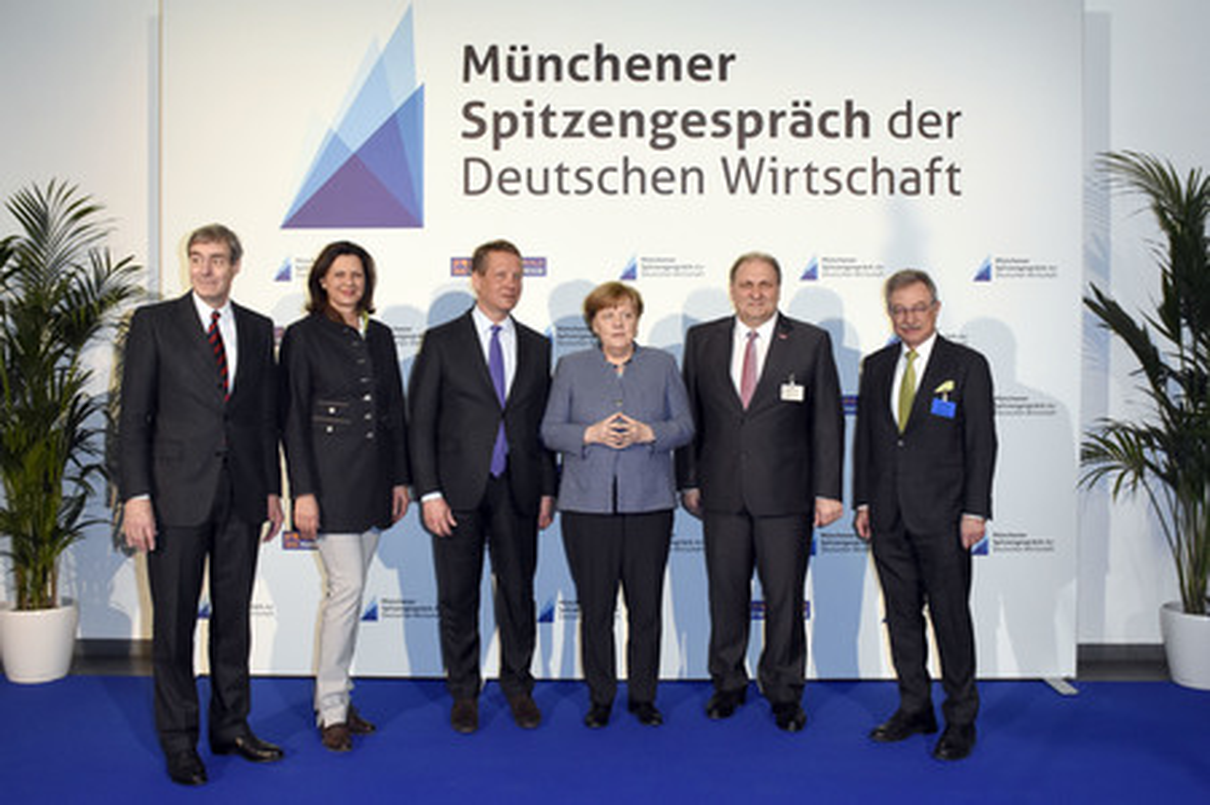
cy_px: 402
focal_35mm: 30
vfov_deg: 43.5
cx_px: 605
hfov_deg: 62.0
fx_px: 1008
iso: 1600
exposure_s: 1/160
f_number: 6.3
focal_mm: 20
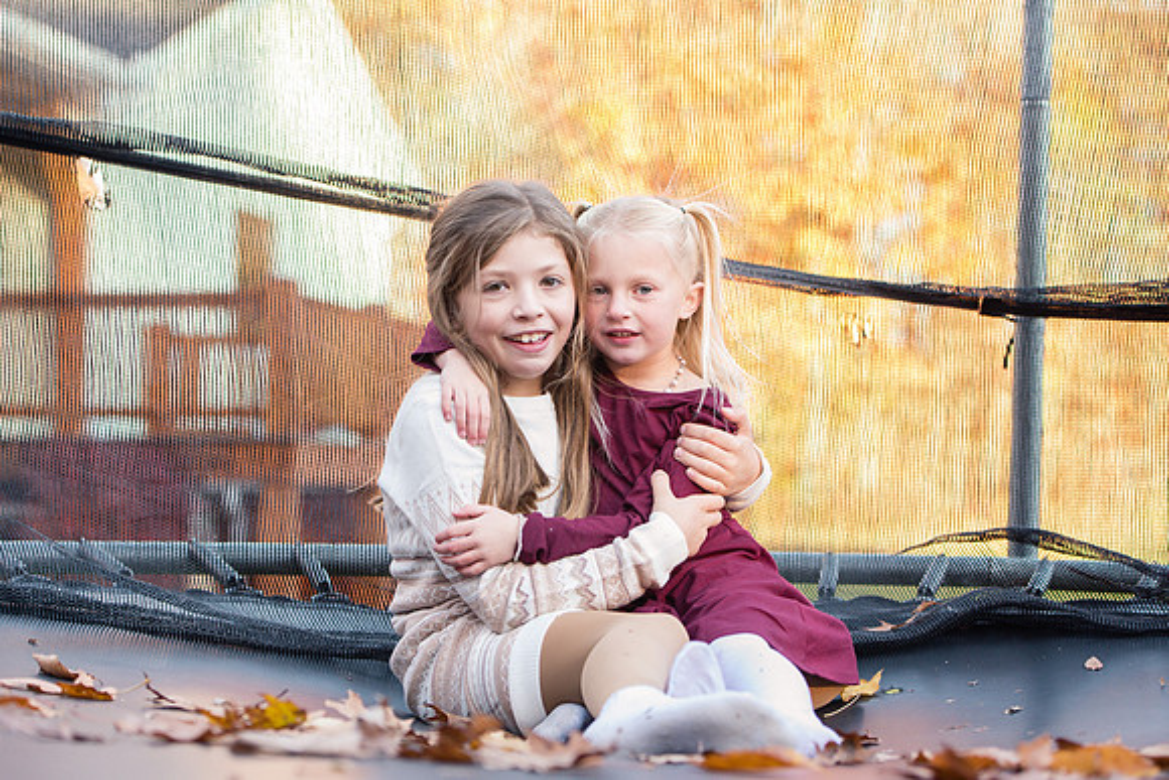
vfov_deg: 16.4
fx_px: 2708
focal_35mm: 83
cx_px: 547
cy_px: 327
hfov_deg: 24.4
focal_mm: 70
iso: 800
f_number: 3.5
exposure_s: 1/200
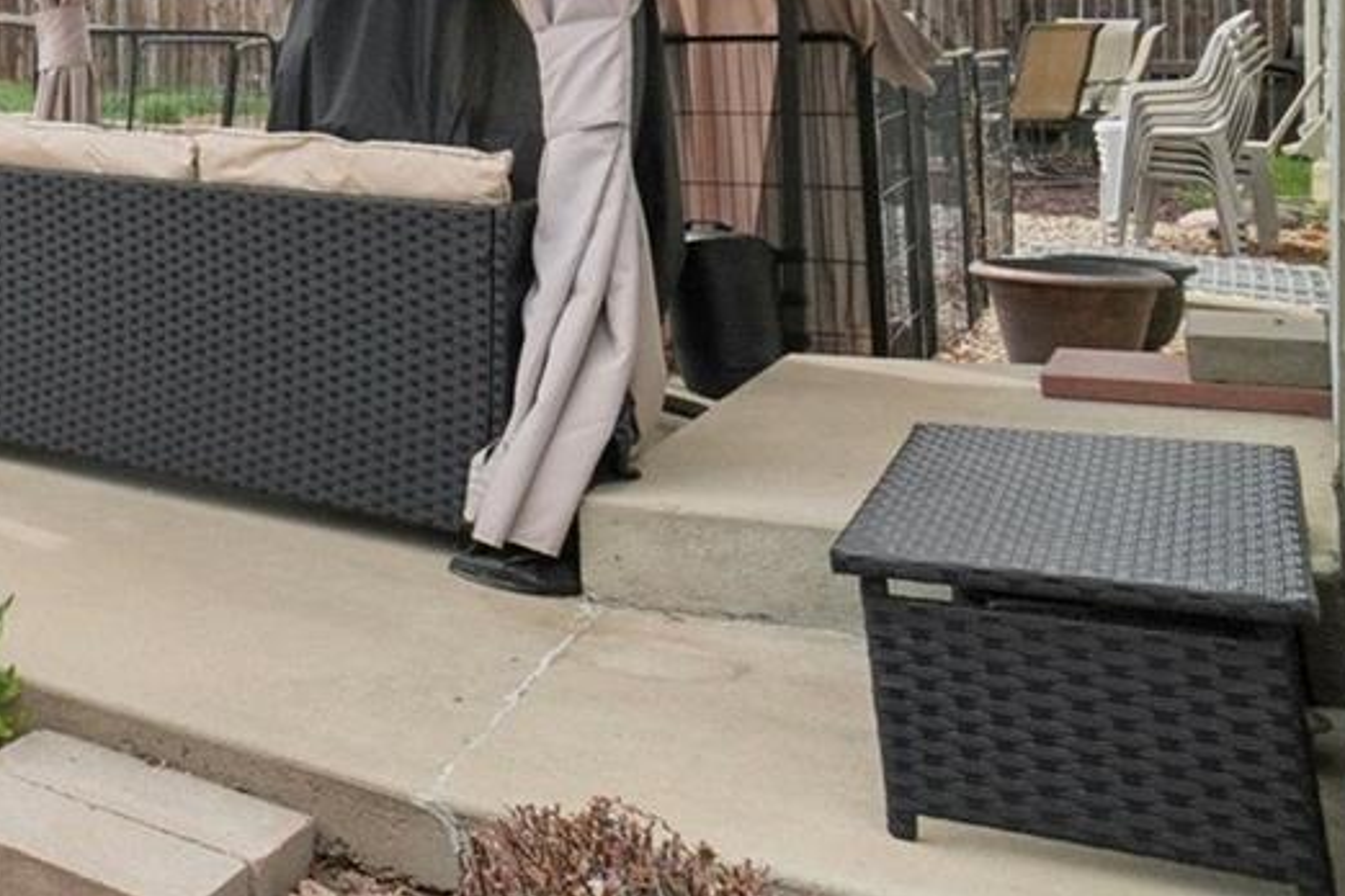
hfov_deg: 28.1
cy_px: -36
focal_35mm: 46
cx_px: -680
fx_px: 1718
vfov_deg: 27.3
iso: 400
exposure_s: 1/1000
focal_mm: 10
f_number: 8
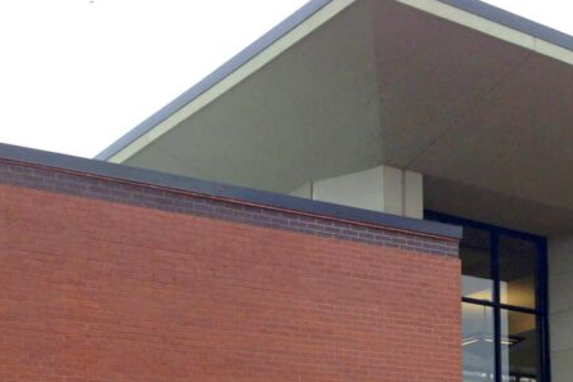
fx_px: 1258
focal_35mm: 79
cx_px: 582
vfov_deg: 16.6
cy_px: 455
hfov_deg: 24.4
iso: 50
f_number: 2.4
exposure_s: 1/152
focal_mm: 4.12
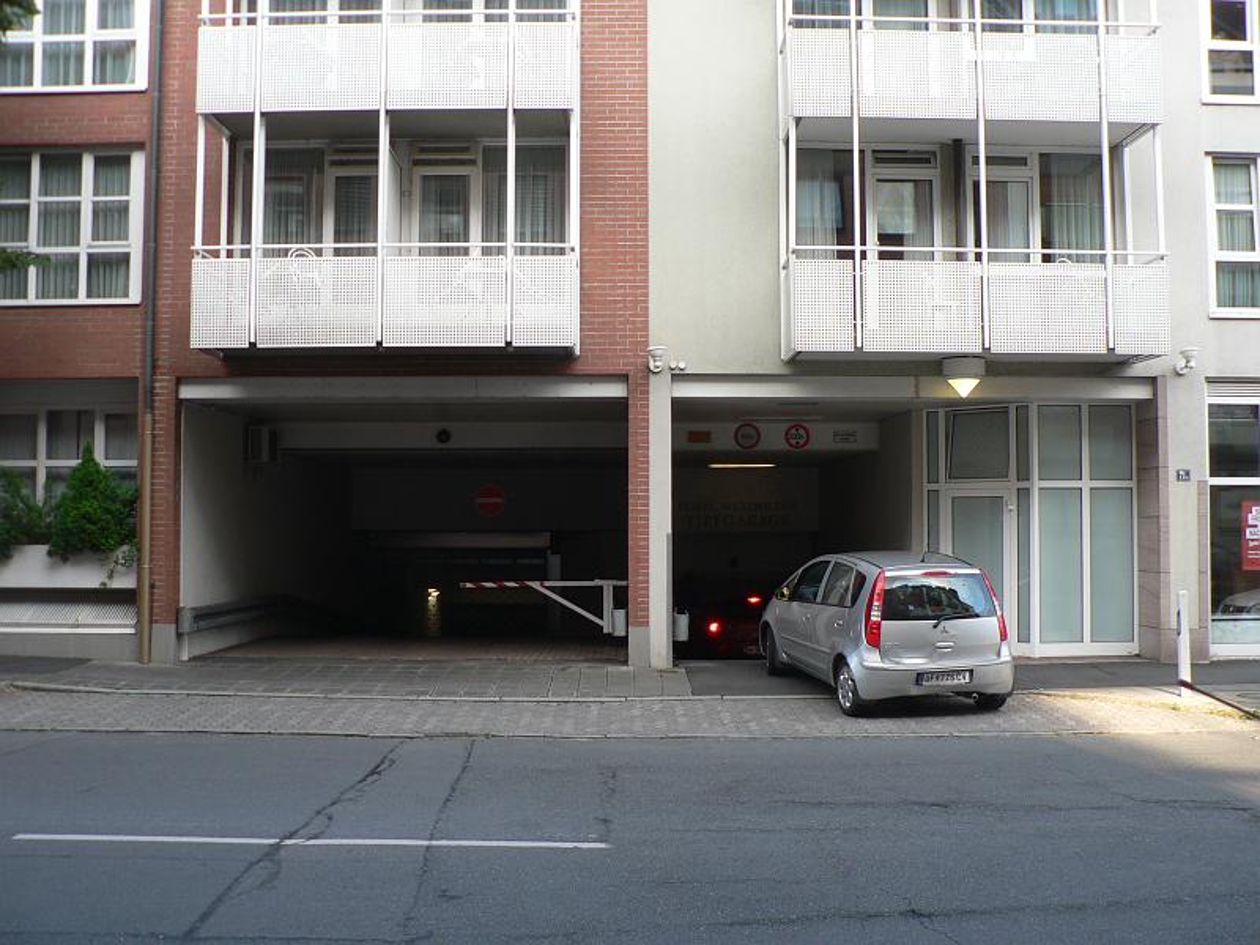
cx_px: 630
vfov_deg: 39.7
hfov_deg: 51.4
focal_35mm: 36
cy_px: 472
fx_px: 1310
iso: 80
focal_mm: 6
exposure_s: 1/60
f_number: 2.8
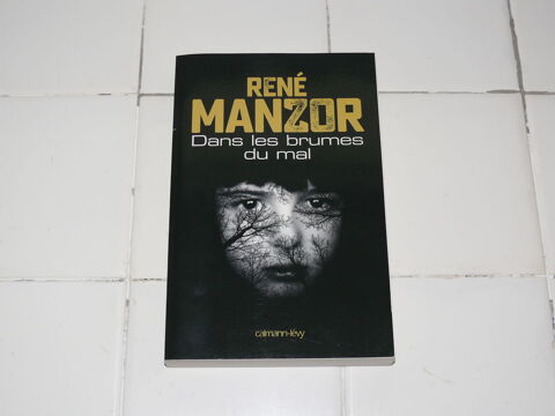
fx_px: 850
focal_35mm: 53
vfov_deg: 27.5
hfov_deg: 36.2
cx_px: 278
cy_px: 208
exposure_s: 1/30
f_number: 3.2
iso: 100
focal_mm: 10
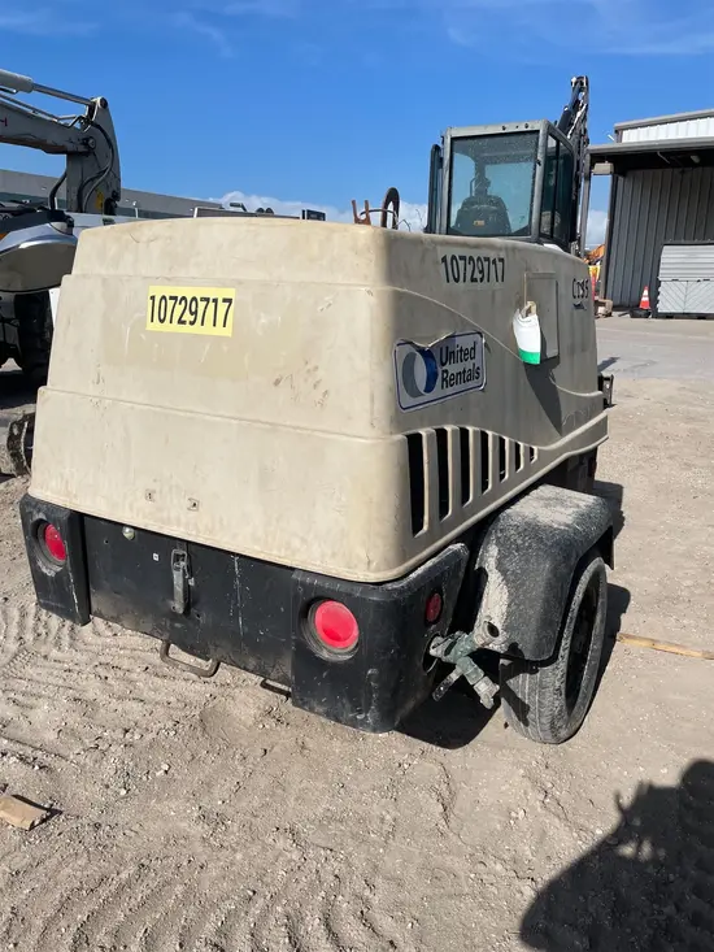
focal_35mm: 26
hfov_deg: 53.1
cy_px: 476
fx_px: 715
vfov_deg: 67.3
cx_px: 357
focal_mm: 4.2
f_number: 1.6
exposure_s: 1/7813
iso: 32
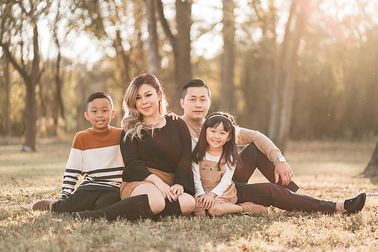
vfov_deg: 15.5
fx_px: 926
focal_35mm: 88
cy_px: 123
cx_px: 195
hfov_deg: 23.1
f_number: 1.8
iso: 125
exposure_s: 1/500
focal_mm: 85
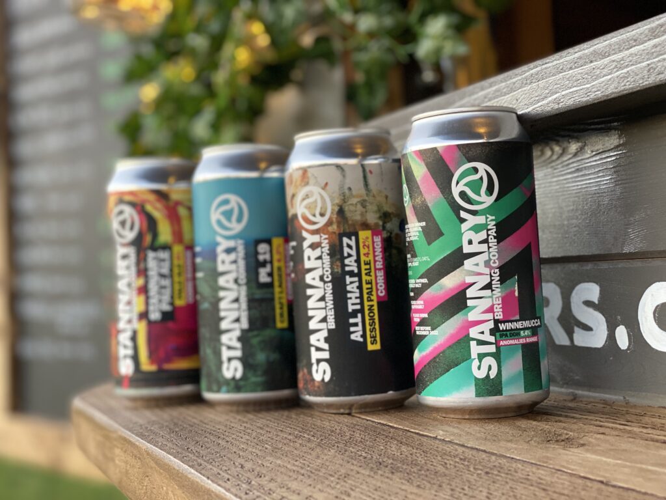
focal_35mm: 52
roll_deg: -1.5
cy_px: 250
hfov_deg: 36.8
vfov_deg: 28.0
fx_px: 1000
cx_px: 333
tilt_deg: +4.8
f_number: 2
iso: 160
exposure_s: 1/70
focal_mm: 6
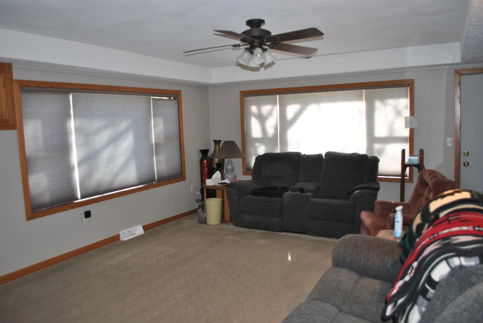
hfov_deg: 67.3
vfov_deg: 48.0
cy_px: 162
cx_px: 242
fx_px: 363
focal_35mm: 27
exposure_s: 1/60
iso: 200
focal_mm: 18
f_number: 3.5
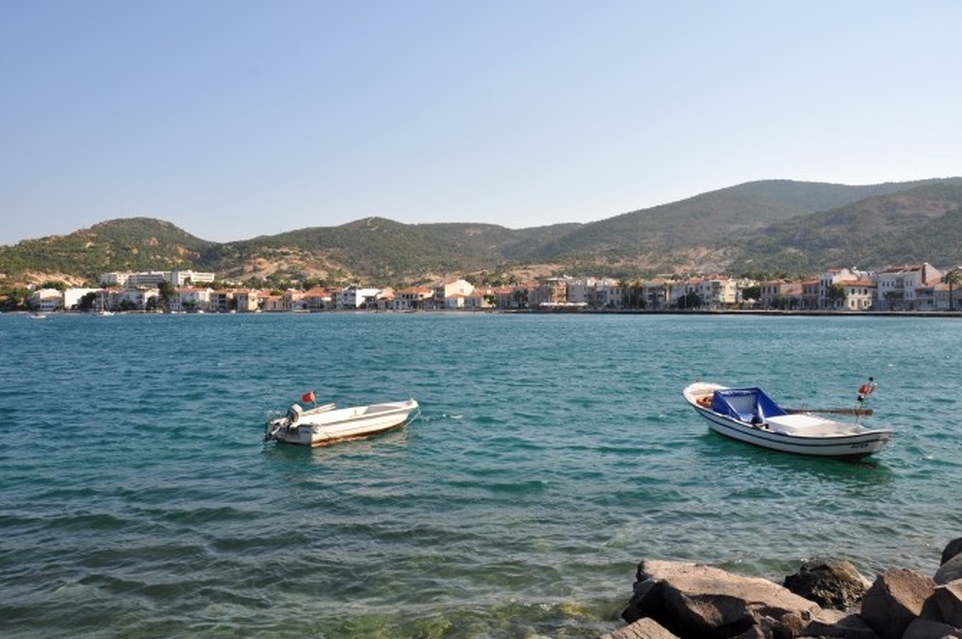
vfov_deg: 41.6
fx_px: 841
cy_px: 320
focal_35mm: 32
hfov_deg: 59.6
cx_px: 481
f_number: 13
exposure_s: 1/160
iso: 200
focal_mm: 21
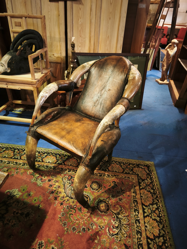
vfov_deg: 73.9
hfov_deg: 58.9
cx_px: 94
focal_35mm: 23
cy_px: 124
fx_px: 166
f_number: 1.7
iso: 800
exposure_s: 1/33.3
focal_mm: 5.35
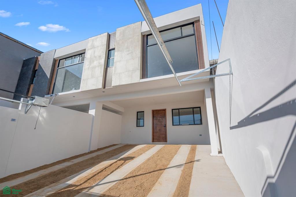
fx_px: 140
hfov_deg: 93.3
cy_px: 98
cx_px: 148
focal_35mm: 17
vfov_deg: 70.3
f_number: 9
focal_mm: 17
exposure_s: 1/200
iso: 160
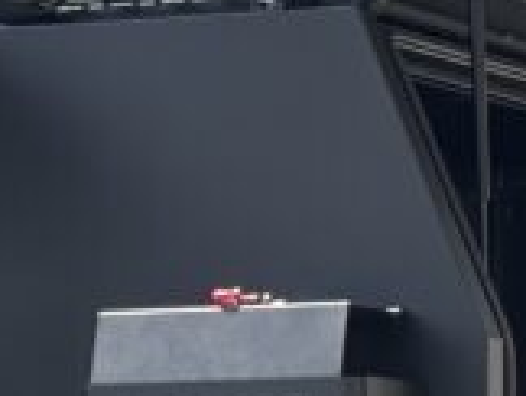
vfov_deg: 4.5
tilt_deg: -0.6
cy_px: 519
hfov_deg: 6.0
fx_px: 4991
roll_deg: -0.3
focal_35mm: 328
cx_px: 221
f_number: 1.6
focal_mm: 5.96
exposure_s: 1/1295
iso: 32
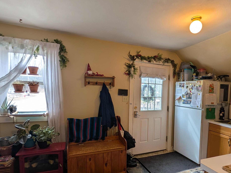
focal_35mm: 20
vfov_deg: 65.5
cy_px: 101
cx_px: 134
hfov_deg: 81.1
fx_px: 133
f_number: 1.7
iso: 47
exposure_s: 1/129
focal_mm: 2.02
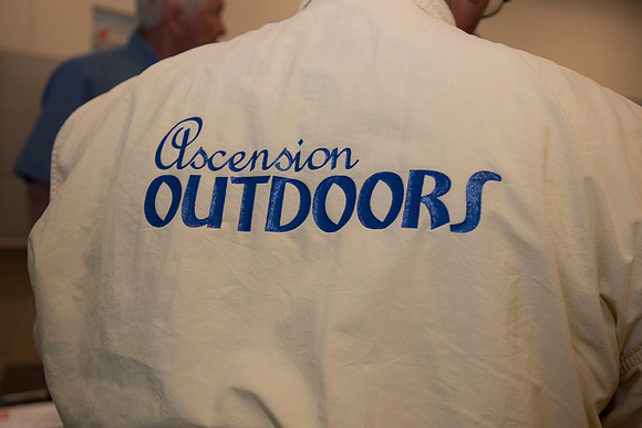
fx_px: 624
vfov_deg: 37.9
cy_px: 214
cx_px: 321
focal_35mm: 35
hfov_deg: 54.4
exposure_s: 1/100
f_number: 5
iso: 800
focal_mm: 35
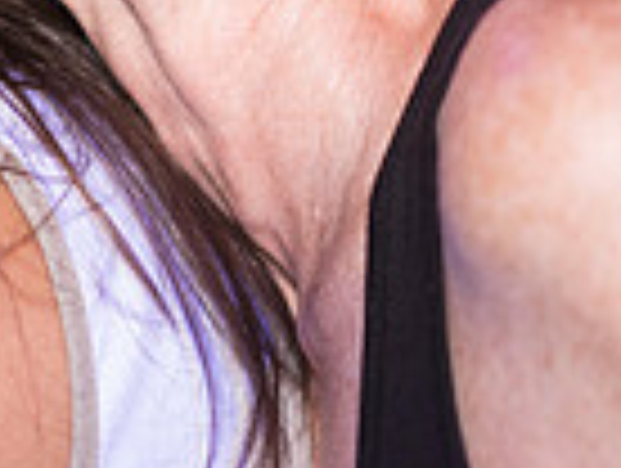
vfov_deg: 6.6
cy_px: -191
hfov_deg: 8.8
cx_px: -130
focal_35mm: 222
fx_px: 3990
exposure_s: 1/160
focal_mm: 55
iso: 1000
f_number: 2
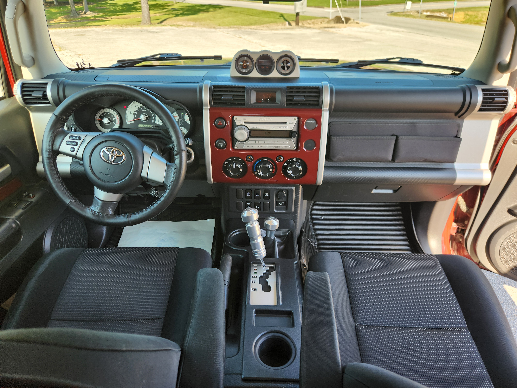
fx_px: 344
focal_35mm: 23
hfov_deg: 73.9
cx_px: 258
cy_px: 194
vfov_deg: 58.9
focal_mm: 5.4
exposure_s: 1/180
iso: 64
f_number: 1.8
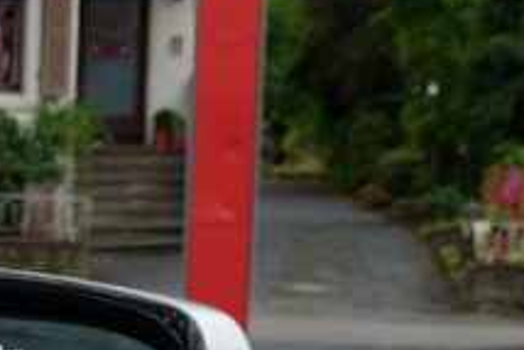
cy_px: 706
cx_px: -460
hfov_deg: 9.3
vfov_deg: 6.4
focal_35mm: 210
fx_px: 3059
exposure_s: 1/160
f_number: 4.5
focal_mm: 30.2
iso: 200
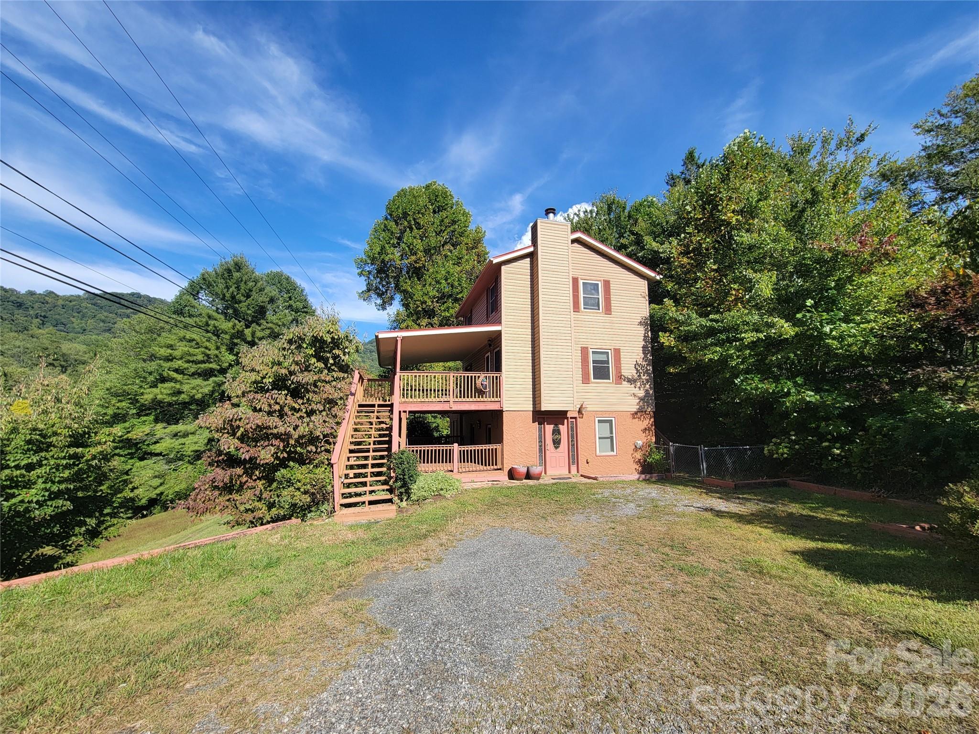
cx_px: 490
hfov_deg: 106.2
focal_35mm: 13
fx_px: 368
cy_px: 367
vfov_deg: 89.9
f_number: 2.2
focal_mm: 2.2
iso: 50
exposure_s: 1/1212
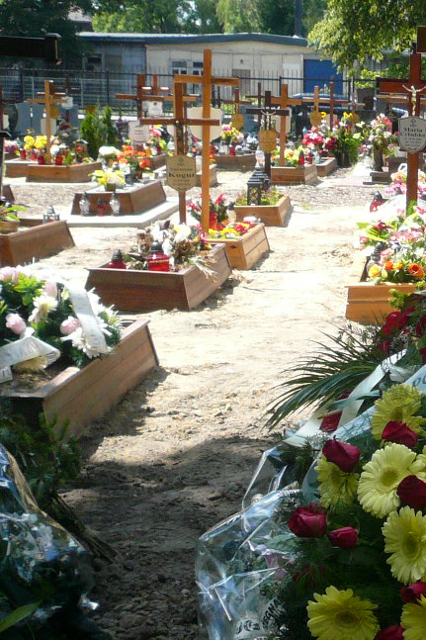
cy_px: 432
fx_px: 1279
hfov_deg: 17.3
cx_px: 617
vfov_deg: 27.9
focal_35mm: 72
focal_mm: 4.6
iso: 100
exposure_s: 1/640
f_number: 2.8
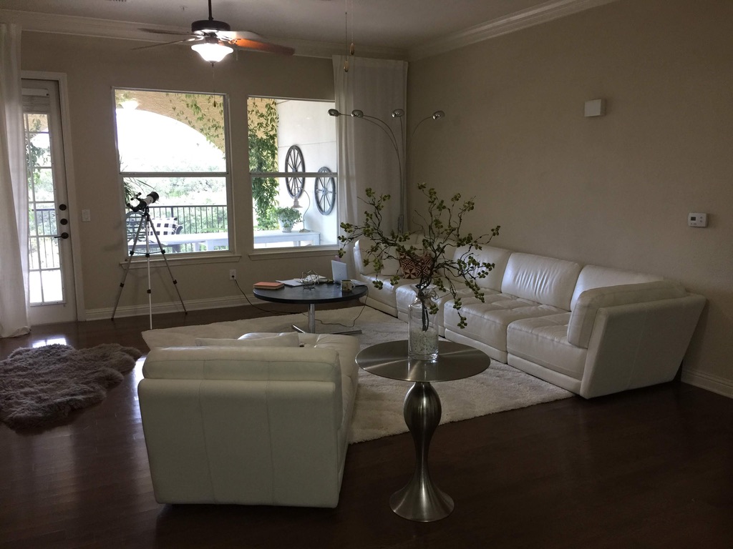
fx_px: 614
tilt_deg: -9.3
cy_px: 274
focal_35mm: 29
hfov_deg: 61.7
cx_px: 366
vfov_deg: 48.2
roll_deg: -1.8
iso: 64
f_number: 2.2
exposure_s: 1/15
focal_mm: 4.15
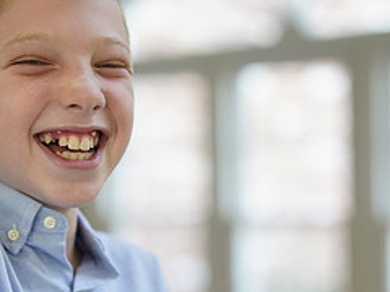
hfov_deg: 16.9
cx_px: 144
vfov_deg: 12.7
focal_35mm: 116
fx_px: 1307
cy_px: 269
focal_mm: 50
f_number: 1.4
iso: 160
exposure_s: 1/125
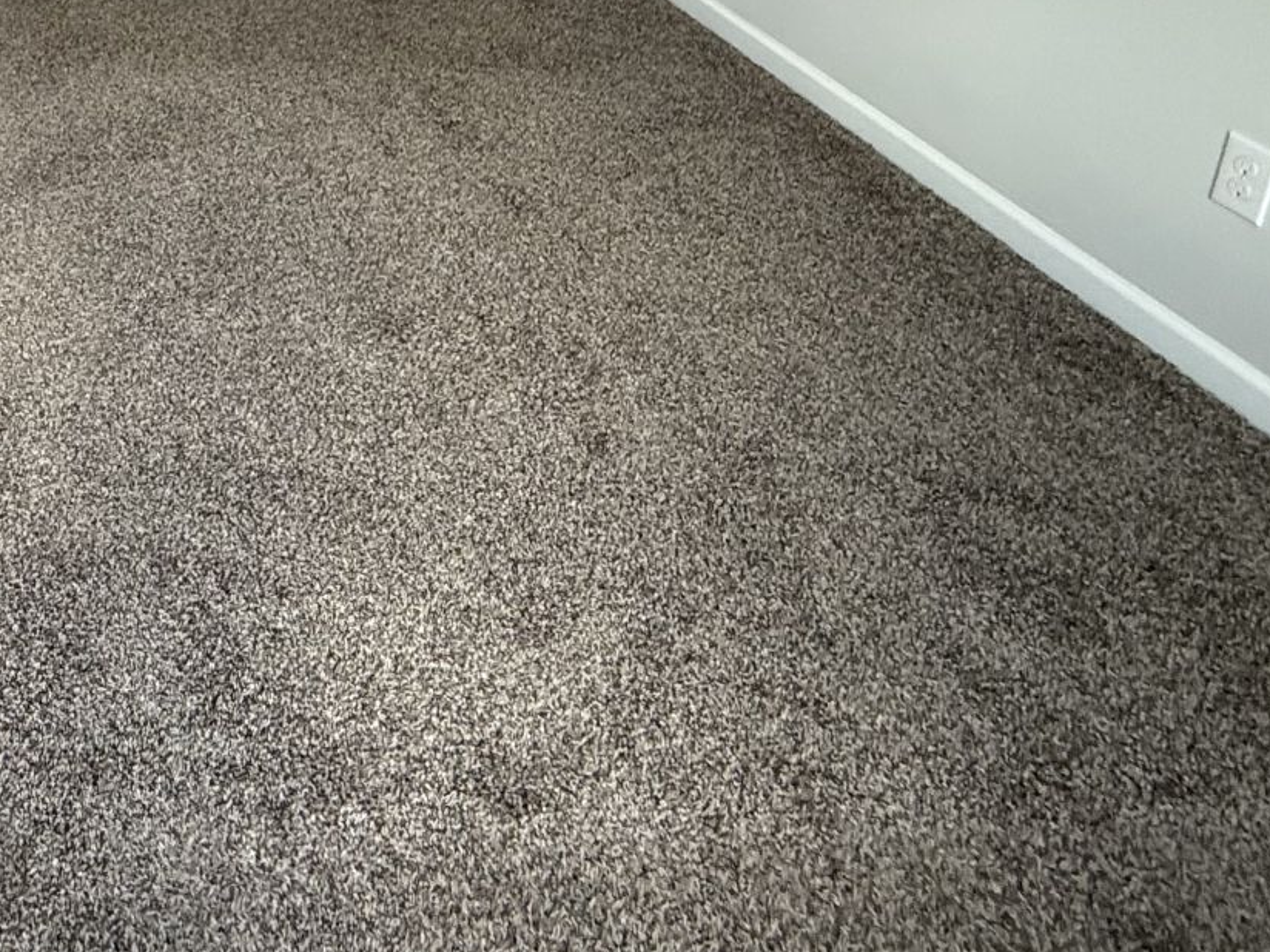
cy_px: -169
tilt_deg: -15.1
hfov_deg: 43.7
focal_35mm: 34
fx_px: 1247
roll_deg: +1.1
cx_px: -77
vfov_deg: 34.2
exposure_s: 1/99
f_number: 2.2
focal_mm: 2.22
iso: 200
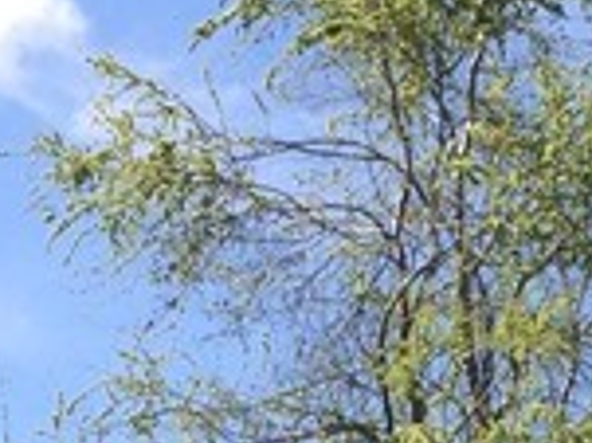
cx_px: 514
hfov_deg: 10.0
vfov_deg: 6.8
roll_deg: -1.3
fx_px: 3366
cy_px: 1329
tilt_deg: +1.8
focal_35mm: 197
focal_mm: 4.15
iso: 32
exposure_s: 1/1709
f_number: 2.2
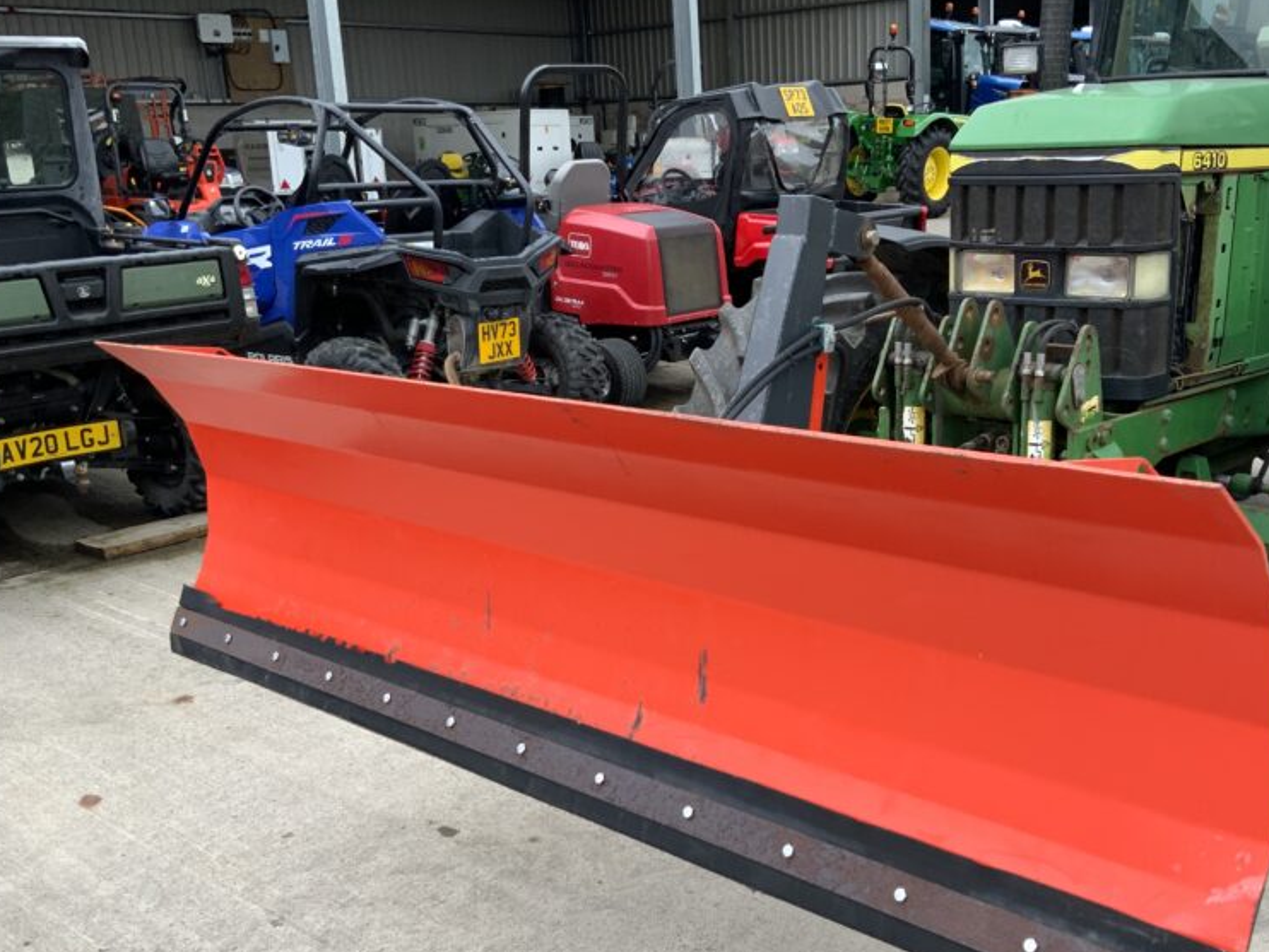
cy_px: 581
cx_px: 744
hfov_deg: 46.6
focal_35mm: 40
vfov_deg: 35.8
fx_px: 1467
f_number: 1.8
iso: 16
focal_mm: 3
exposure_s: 1/236
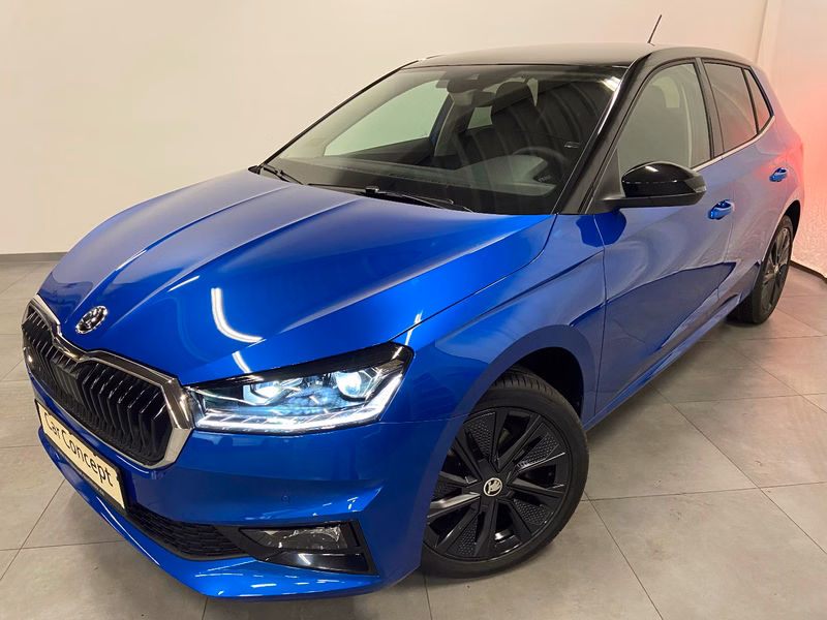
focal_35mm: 26
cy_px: 310
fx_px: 621
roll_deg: +0.9
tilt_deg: -22.0
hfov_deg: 67.3
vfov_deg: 53.1
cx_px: 414
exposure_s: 1/50
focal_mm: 4.25
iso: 320
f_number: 1.8
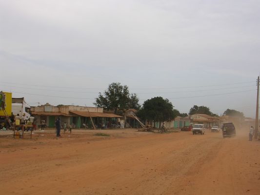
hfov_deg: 34.3
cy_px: 98
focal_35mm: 56
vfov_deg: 26.1
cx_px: 130
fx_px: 421
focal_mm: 8.5
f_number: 3.3
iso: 50
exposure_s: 1/370
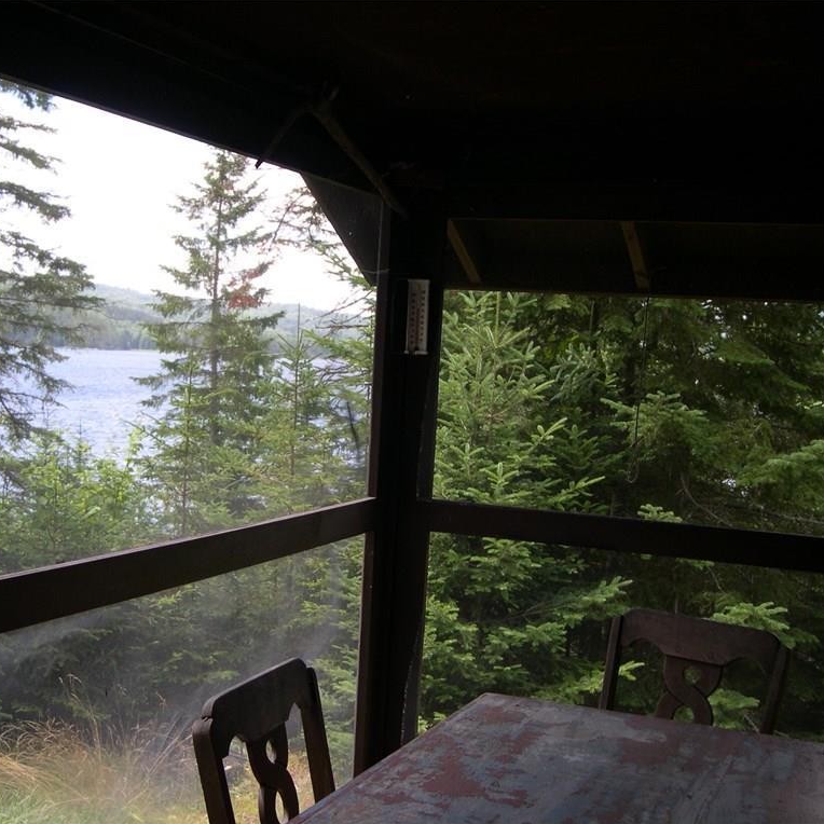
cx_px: 330
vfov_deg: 37.6
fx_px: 1212
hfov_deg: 37.4
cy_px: 411
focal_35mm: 45
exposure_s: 1/234
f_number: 2.8
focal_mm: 8
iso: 100
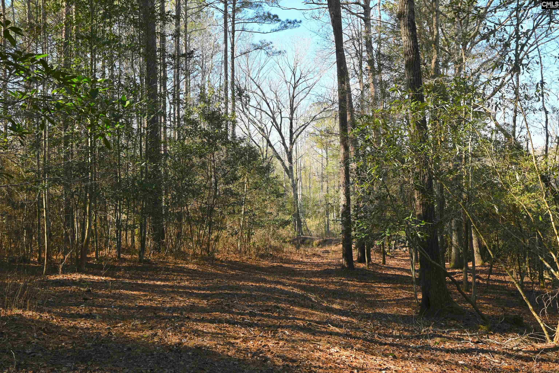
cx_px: 280
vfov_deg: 38.4
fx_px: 536
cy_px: 186
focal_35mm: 34
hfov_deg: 55.1
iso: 200
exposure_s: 1/250
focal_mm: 23
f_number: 5.6
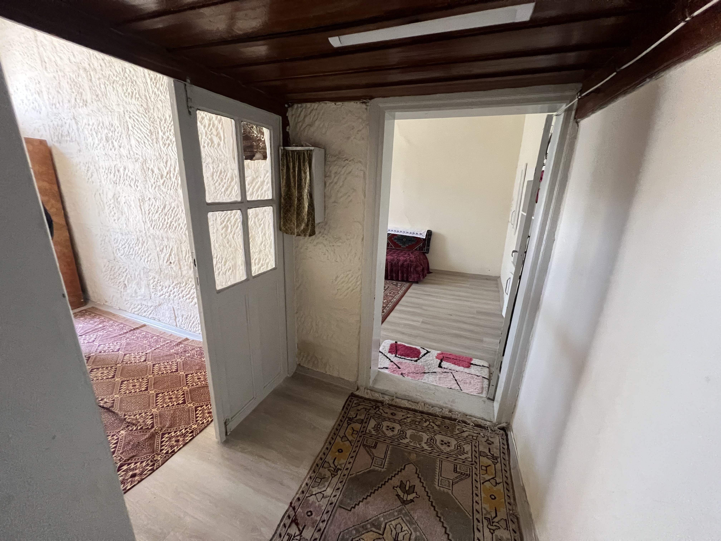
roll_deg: -1.5
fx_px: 271
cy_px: 270
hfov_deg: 106.2
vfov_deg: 89.9
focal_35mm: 13
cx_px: 360
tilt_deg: -16.4
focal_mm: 1.57
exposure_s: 1/60
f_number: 1.8
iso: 640
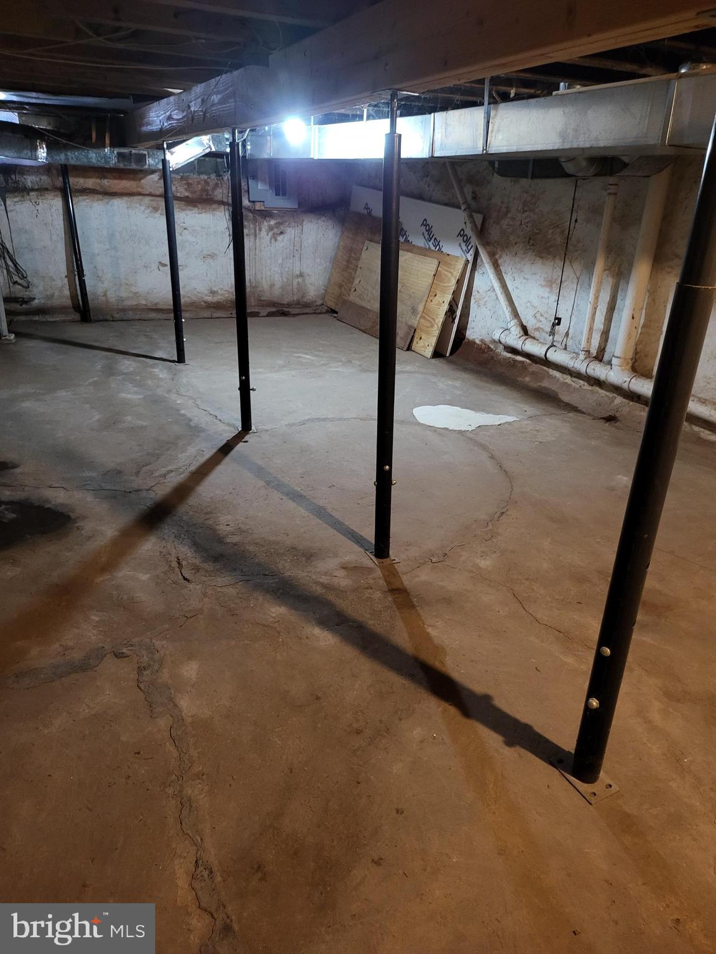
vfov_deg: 71.6
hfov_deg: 56.8
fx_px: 662
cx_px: 358
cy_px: 477
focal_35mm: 24
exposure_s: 1/24
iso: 500
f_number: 1.8
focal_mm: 5
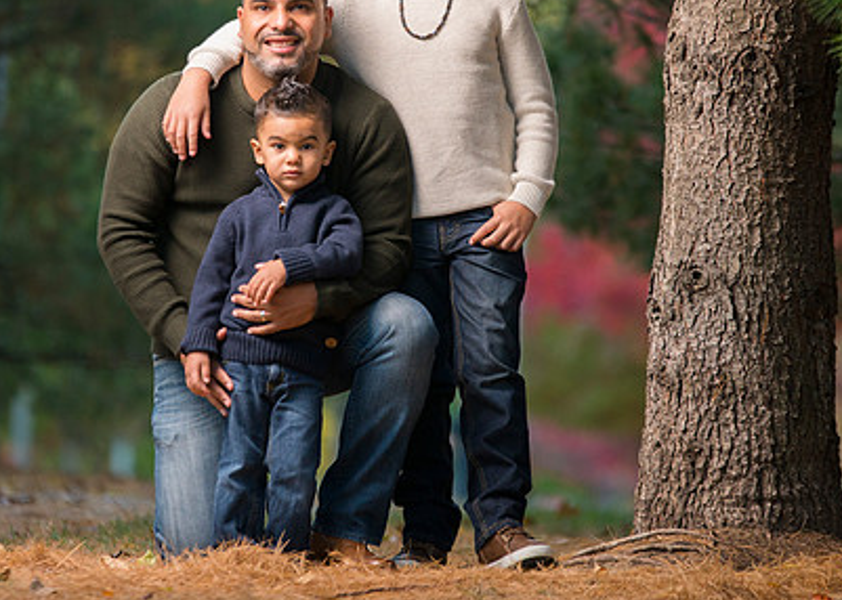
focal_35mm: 307
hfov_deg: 6.6
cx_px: 354
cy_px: 161
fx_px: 7338
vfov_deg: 4.7
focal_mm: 185
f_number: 2.8
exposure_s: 1/400
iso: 1000
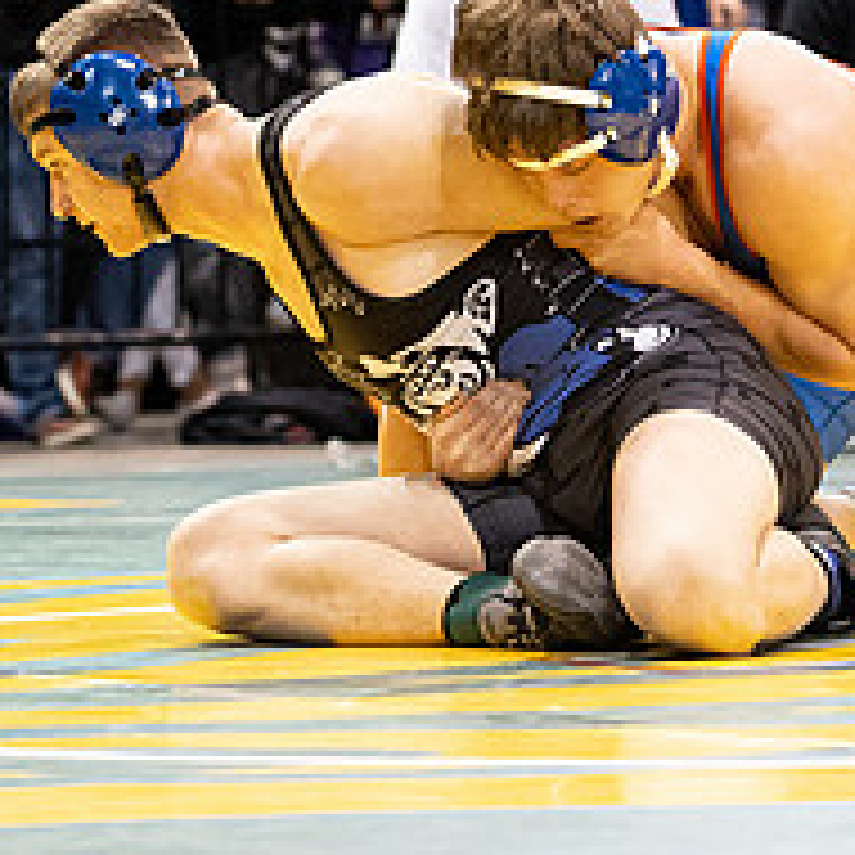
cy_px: 142
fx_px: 7321
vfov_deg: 6.7
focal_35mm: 262
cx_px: 351
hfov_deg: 6.7
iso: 10000
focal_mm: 101
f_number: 4
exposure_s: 1/500
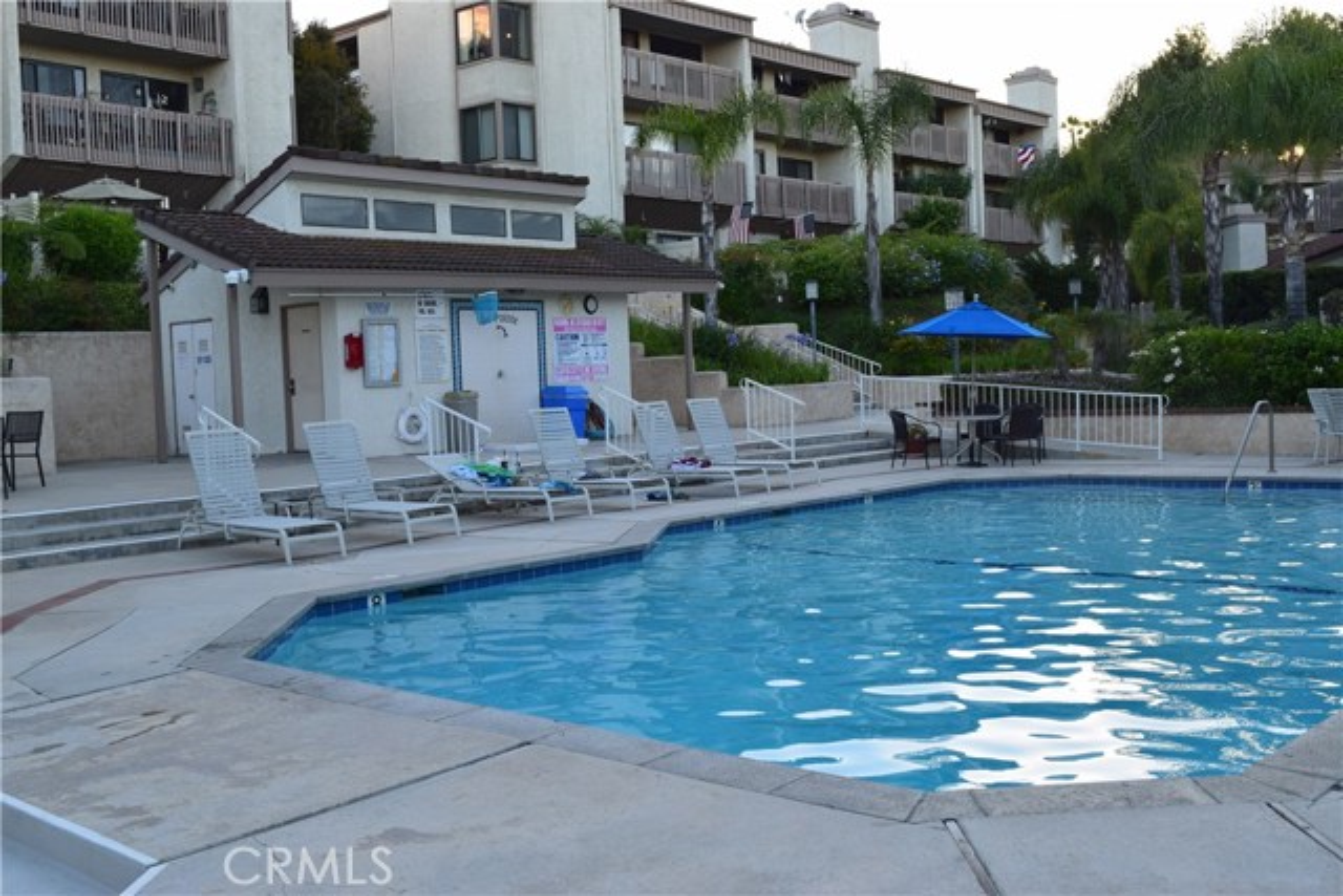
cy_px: 448
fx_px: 1455
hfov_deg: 49.5
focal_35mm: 39
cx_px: 672
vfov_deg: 34.2
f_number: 9
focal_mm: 26
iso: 400
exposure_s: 1/125
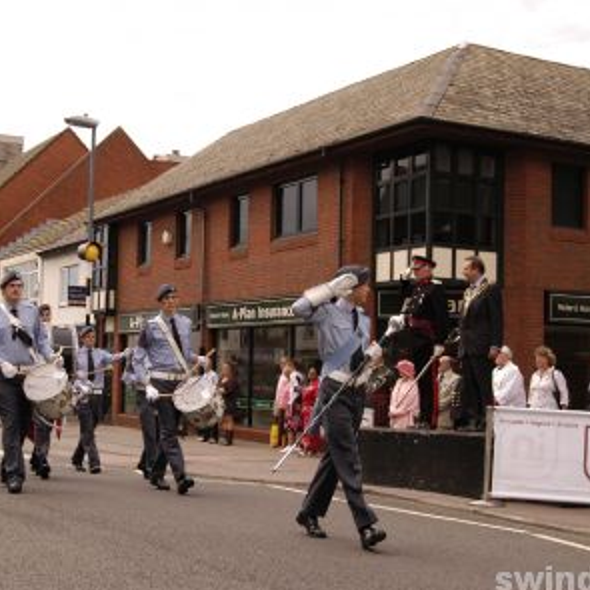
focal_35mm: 55
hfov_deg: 31.1
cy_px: 298
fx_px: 1061
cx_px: 262
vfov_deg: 31.1
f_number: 8
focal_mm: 28
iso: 400
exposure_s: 1/500
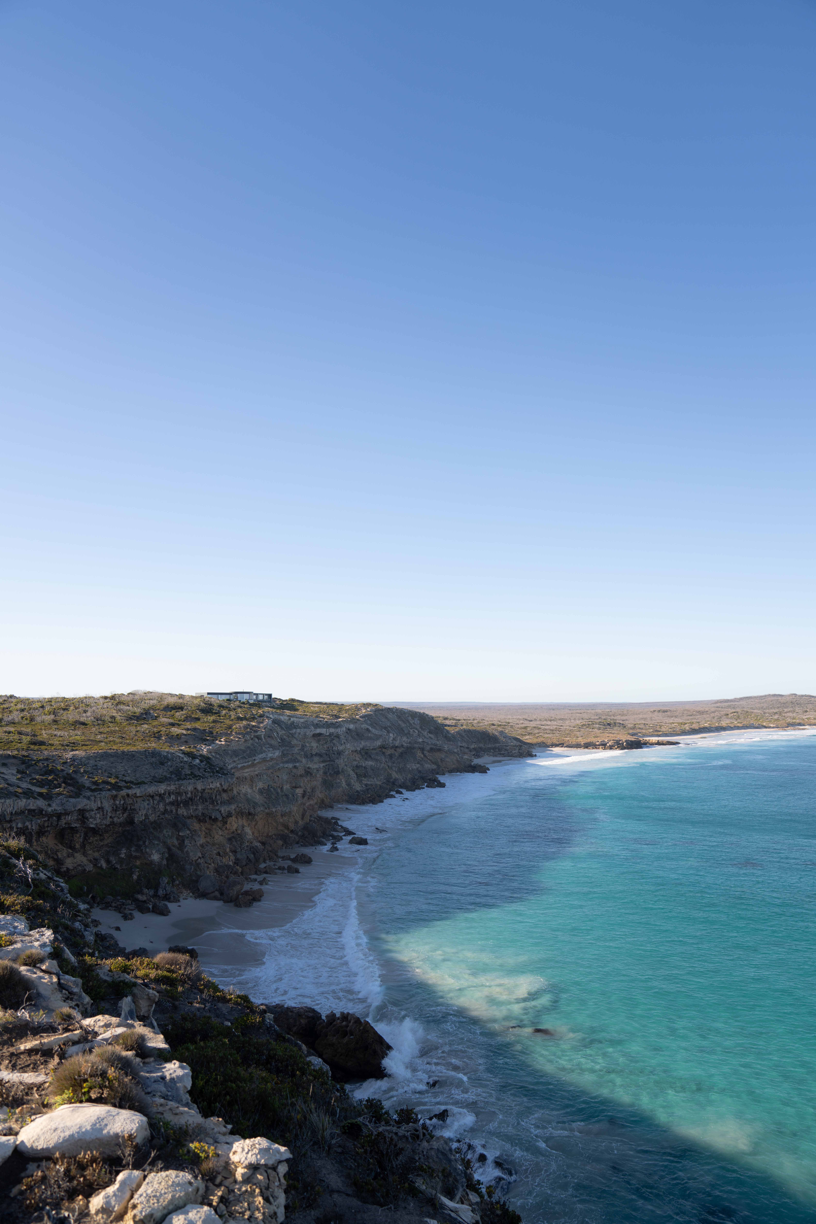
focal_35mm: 24
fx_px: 816
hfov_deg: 53.1
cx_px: 408
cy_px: 612
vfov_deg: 73.7
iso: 100
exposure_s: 1/500
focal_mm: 24
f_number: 4
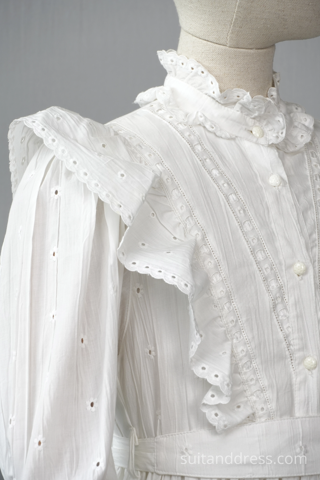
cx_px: 160
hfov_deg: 7.2
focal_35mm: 190
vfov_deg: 10.8
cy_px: 240
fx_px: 2533
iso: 200
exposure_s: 1/25
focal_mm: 126
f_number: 8
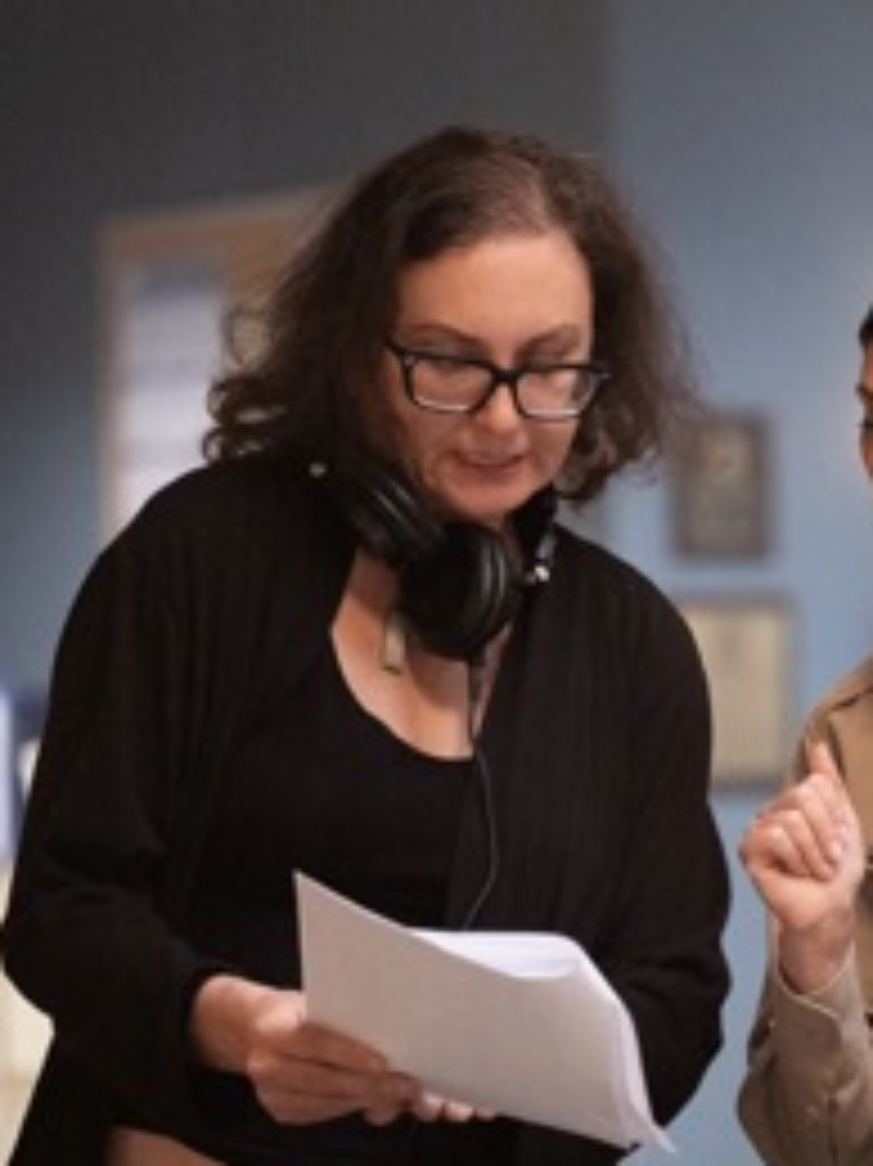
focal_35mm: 360
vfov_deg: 5.5
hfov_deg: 4.1
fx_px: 12115
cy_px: 736
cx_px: 900
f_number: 2.8
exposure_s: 1/100
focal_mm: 129.2
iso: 3200
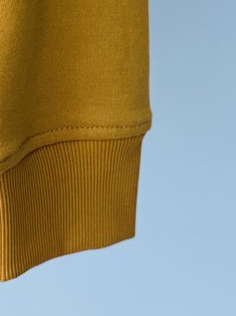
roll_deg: -0.9
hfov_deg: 8.8
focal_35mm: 167
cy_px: -75
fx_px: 1519
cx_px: -39
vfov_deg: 11.6
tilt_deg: -10.8
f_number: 2
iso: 40
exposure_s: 1/122
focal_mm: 6
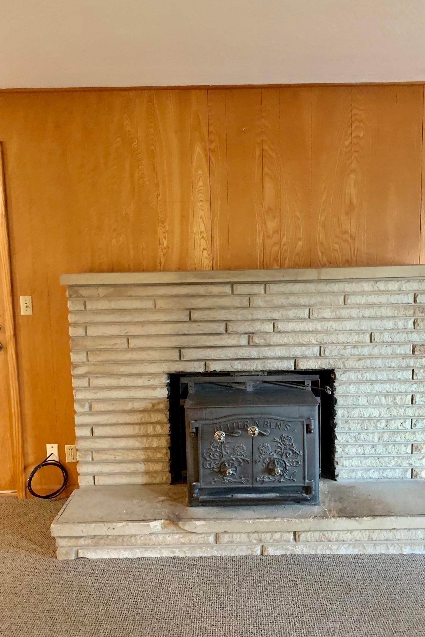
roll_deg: +1.7
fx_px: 496
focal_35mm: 28
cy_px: 329
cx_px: 235
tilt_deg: -6.8
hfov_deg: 46.3
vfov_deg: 65.5
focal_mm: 4.25
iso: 640
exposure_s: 1/30
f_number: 1.8
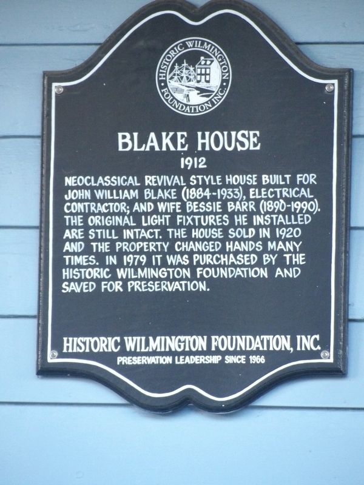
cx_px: 182
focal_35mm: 604
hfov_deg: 2.5
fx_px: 8468
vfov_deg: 3.3
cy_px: 242
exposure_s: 1/25
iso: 800
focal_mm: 108.3
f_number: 4.2
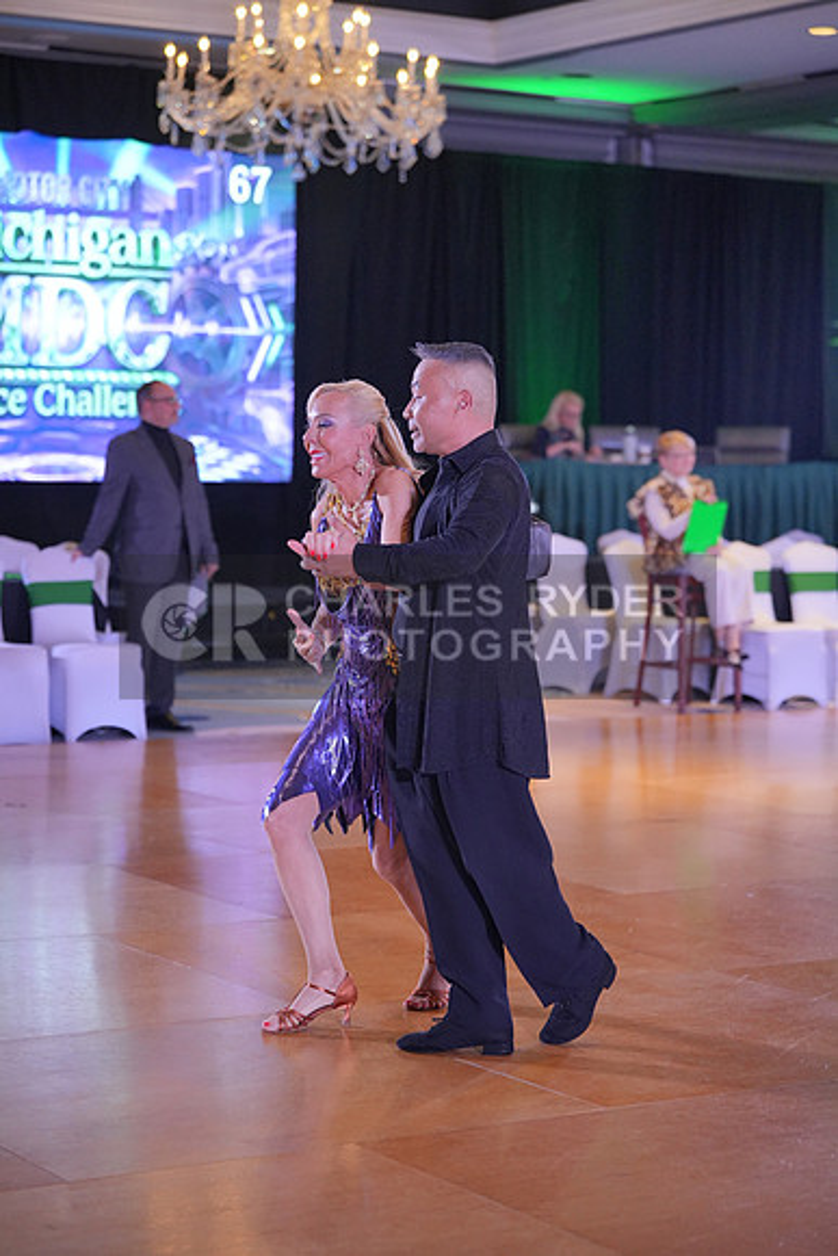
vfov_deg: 25.7
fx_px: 2757
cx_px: 419
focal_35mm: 79
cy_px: 628
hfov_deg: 17.3
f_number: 3.2
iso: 3200
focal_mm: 79
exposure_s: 1/400
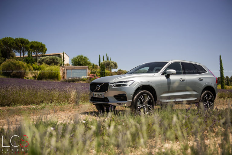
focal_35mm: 38
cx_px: 116
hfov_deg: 50.7
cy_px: 78
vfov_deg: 35.0
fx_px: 245
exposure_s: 1/8000
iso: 220
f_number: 2.8
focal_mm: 38
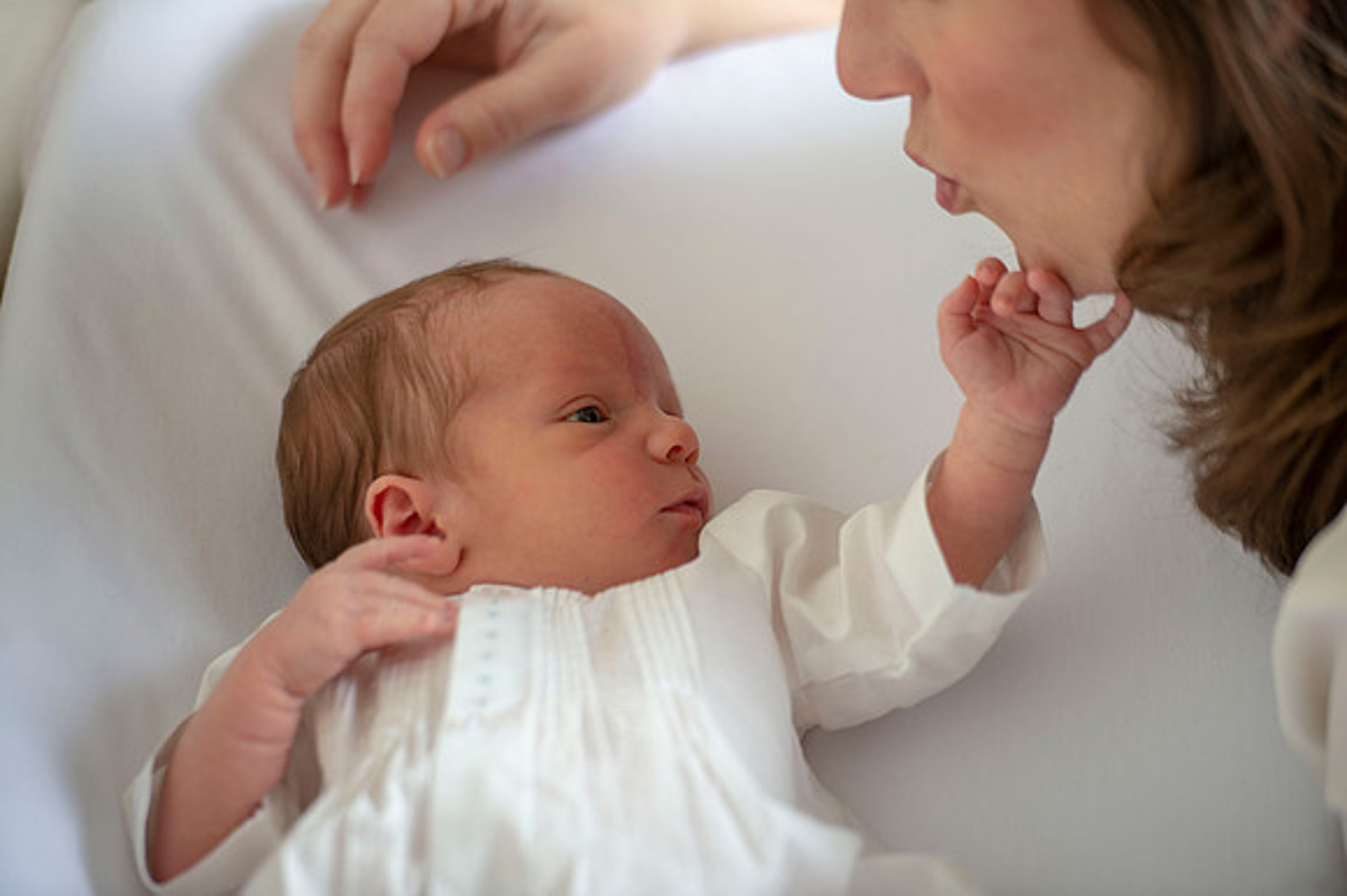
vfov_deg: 6.9
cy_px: 448
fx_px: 7479
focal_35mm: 200
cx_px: 674
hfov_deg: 10.3
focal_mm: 200
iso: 80
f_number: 2.8
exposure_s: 1/160
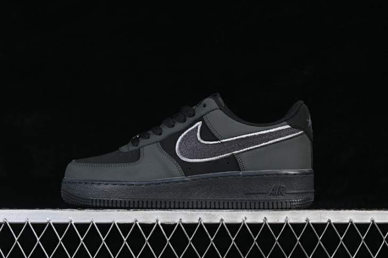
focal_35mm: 75
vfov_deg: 18.2
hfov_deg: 27.0
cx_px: 194
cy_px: 129
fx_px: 808
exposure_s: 1/60
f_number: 6.3
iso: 160
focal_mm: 50
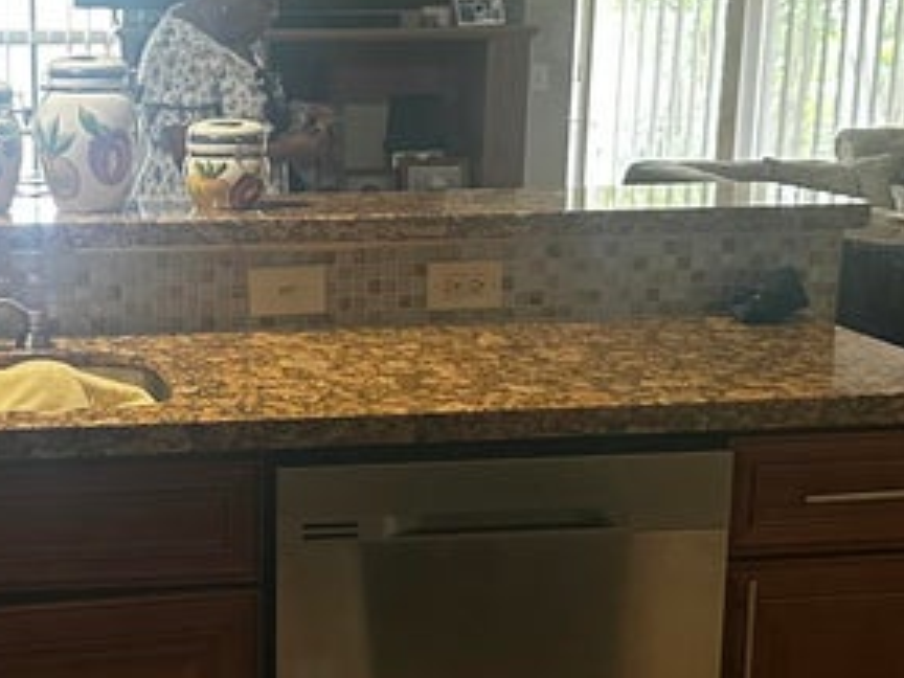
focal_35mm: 71
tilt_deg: -12.5
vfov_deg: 20.7
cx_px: 190
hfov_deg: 26.9
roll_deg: -0.3
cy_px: 433
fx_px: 1854
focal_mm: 6.86
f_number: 1.78
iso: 800
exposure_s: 1/40
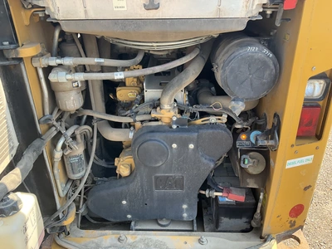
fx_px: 278
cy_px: 124
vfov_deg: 48.2
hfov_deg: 61.7
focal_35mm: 29
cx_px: 166
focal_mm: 3
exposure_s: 1/172
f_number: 1.8
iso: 25
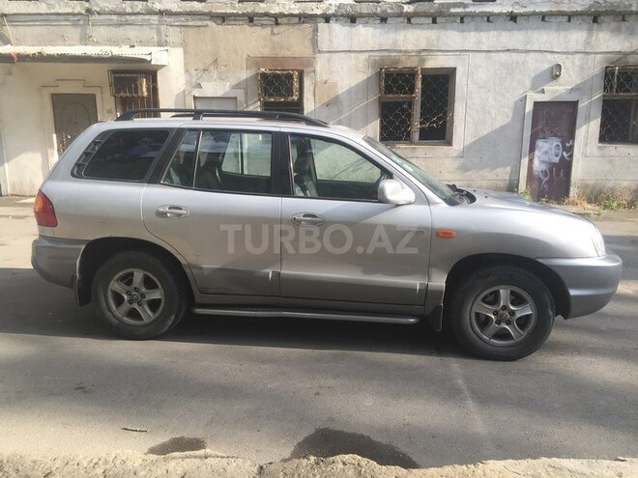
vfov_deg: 48.2
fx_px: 534
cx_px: 319
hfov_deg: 61.7
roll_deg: -0.1
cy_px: 239
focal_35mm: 29
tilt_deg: -8.2
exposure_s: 1/488
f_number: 2.2
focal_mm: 4.15
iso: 32
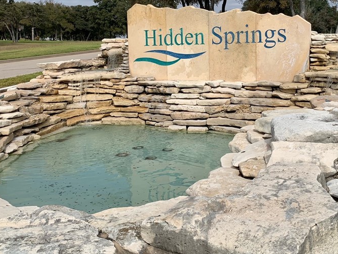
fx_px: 390
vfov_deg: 35.5
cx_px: 210
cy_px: 78
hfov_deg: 46.4
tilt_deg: -0.8
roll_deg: +0.5
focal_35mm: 40
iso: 25
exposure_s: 1/4098
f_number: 1.8
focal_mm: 4.25
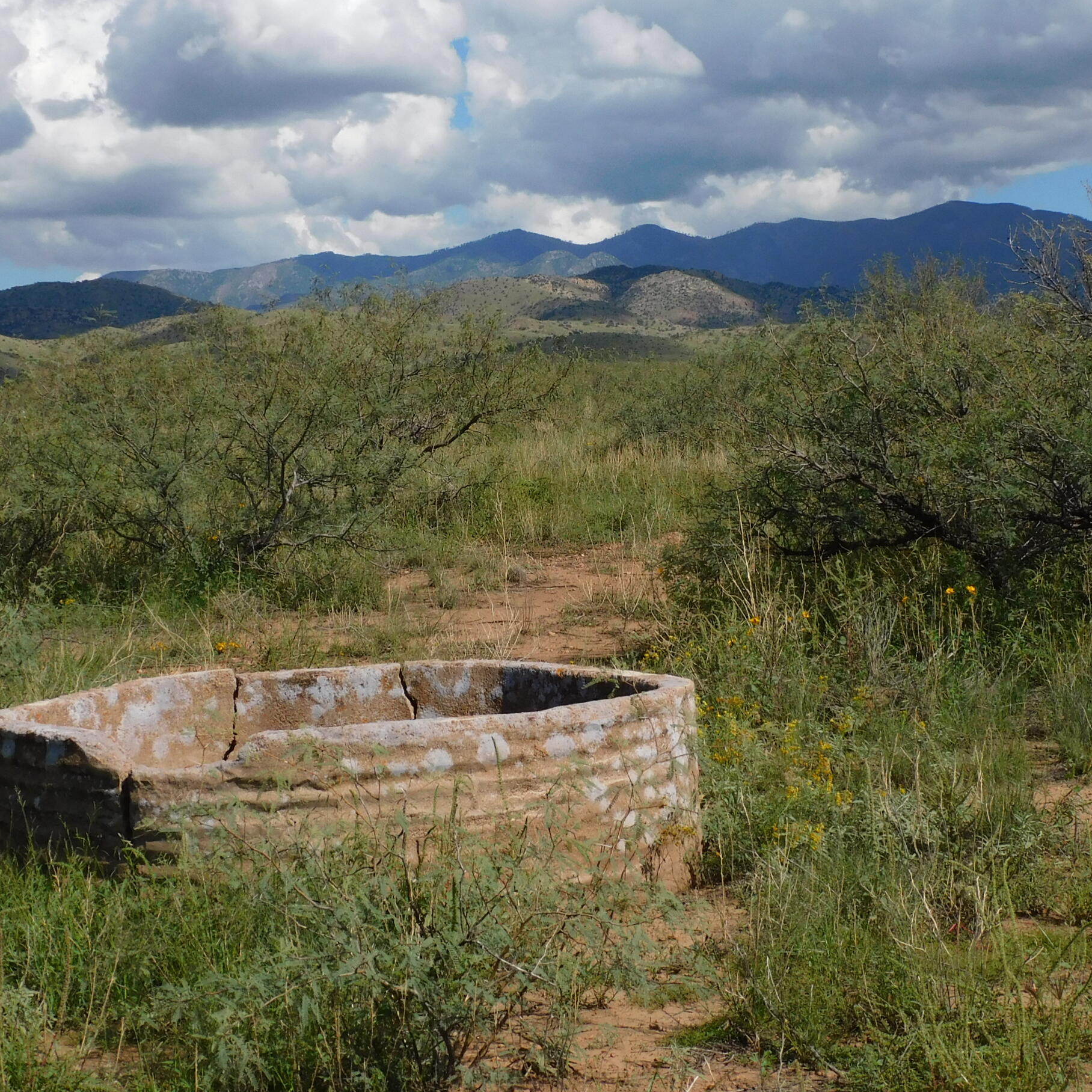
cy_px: 431
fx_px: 2605
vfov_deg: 23.6
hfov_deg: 23.7
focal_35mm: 73
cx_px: 536
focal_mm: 9
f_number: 4.5
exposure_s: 1/1600
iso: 125
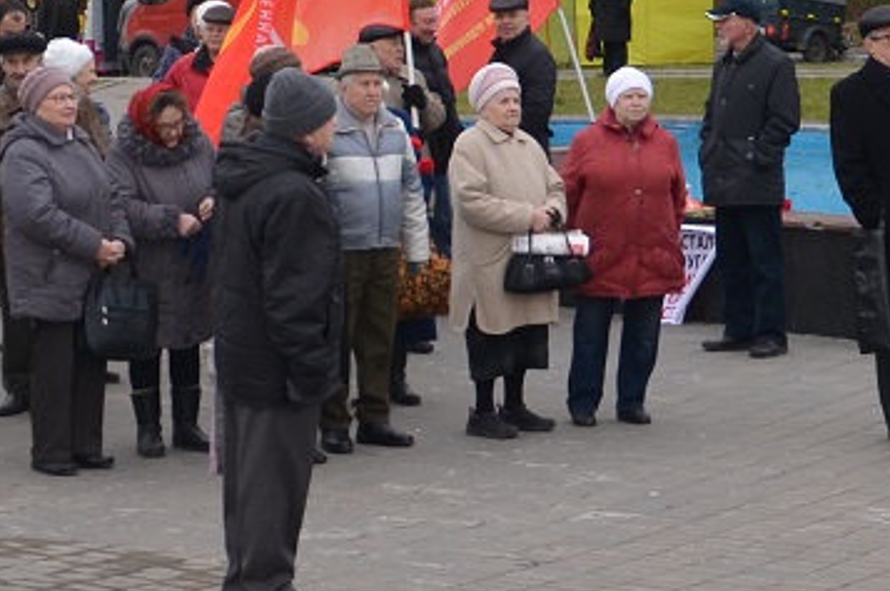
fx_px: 3679
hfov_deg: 13.7
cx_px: 196
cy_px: -50
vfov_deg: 9.1
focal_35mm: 149
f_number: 3.8
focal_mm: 24
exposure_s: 1/125
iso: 200
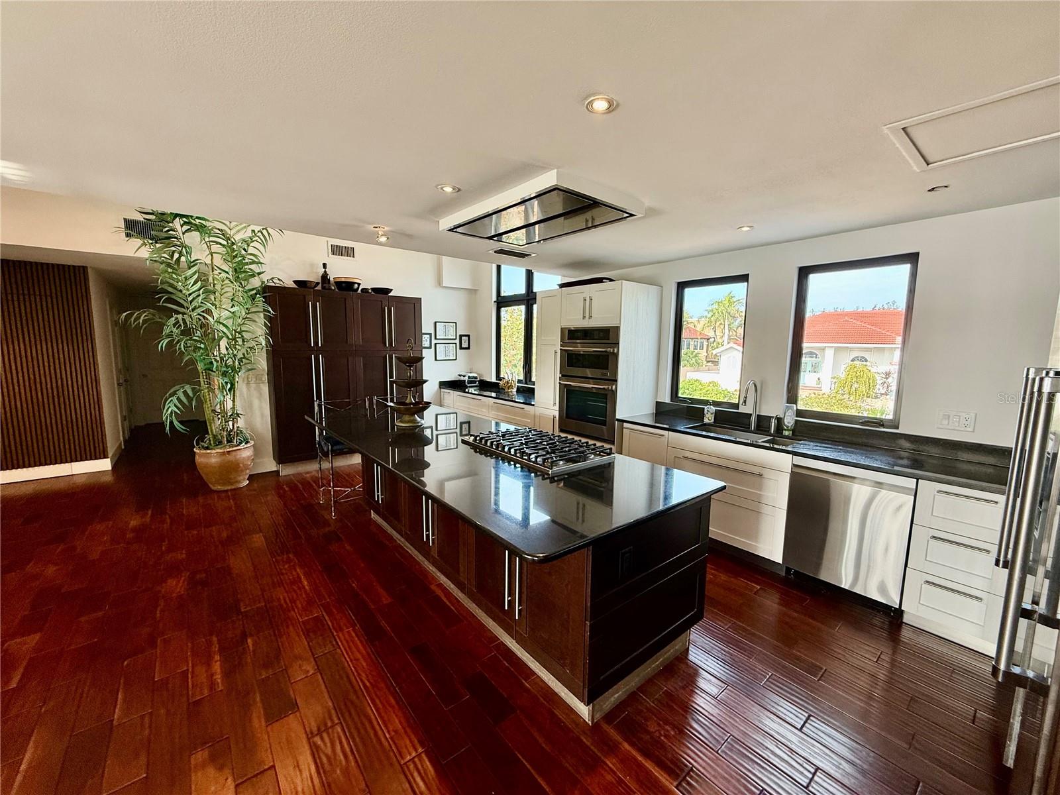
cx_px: 530
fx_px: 429
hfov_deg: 102.1
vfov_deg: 85.7
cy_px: 398
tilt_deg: -6.8
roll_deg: -0.8
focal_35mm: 14
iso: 100
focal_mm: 2.22
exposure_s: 1/120
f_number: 2.2
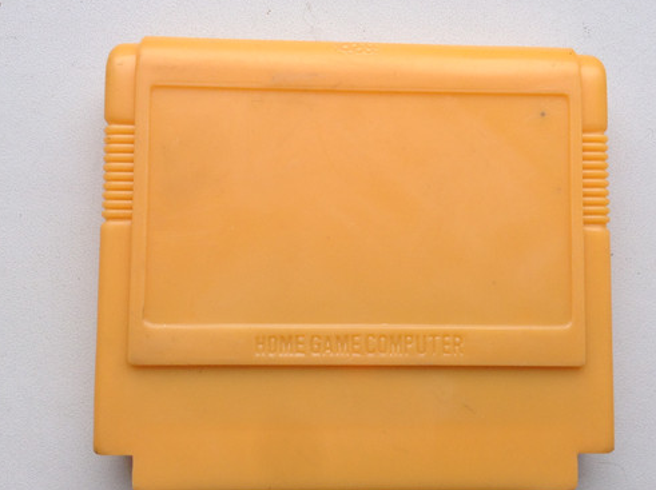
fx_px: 814
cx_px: 358
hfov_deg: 43.9
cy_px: 256
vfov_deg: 33.5
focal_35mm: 43
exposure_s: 1/120
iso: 32
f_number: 2.4
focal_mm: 3.3
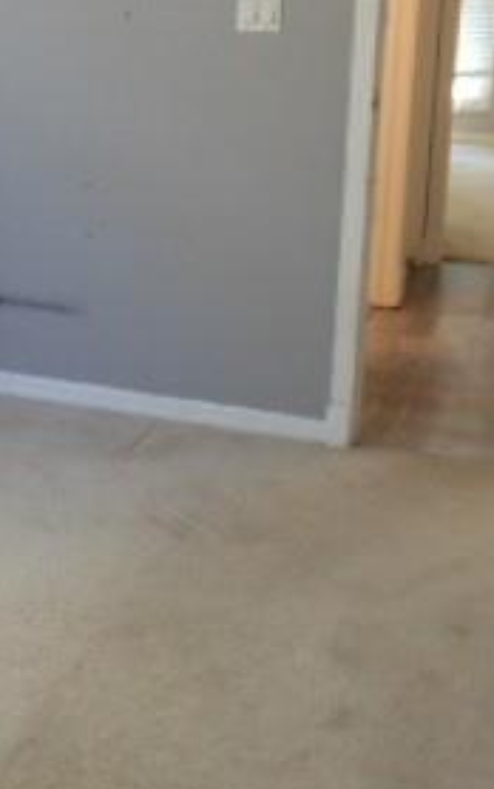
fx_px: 1313
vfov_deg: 32.6
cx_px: -48
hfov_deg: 20.3
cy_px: 170
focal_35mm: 61
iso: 200
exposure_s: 1/30
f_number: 3.2
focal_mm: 4.5
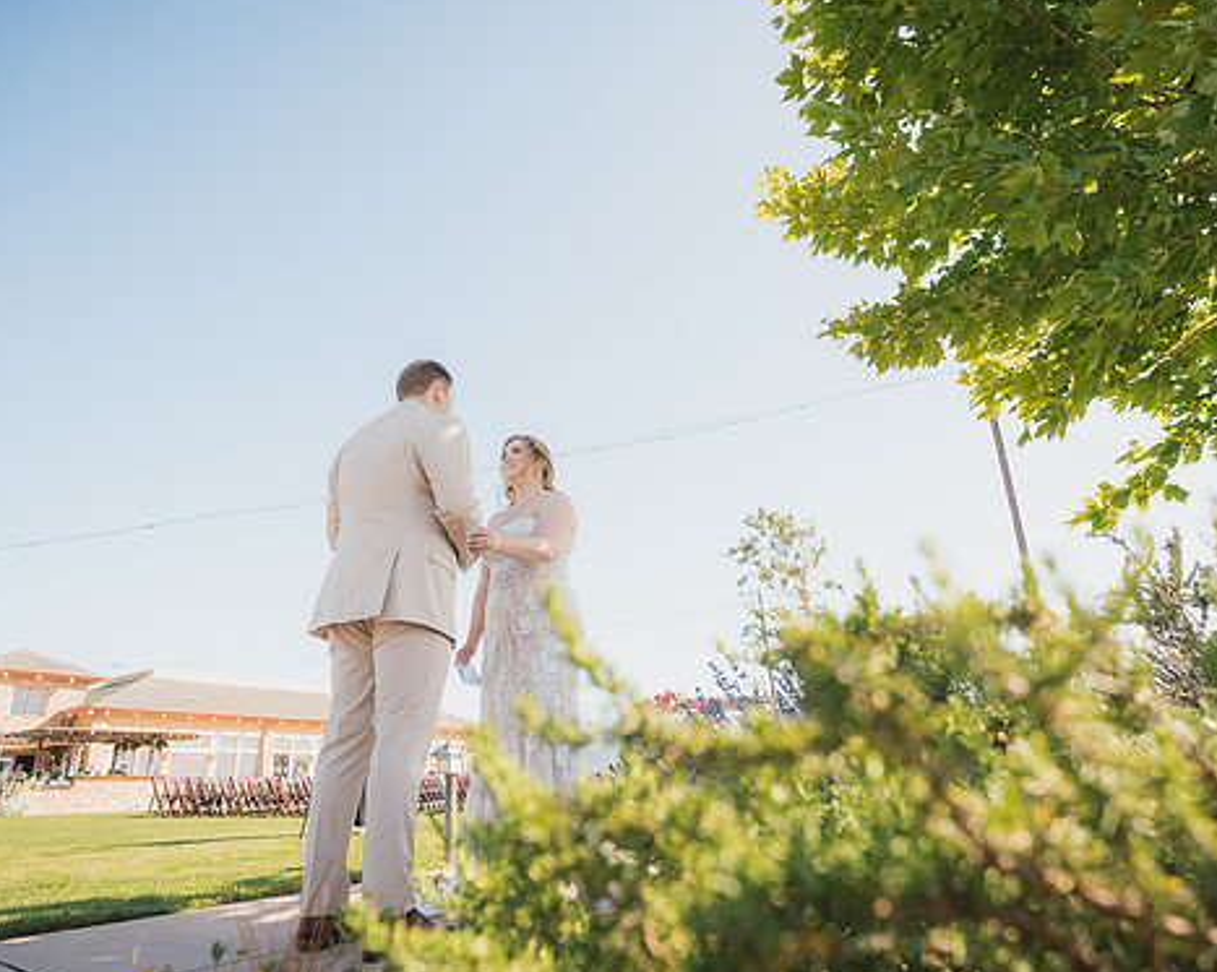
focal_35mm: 21
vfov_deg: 65.5
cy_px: 489
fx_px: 756
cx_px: 618
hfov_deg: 77.7
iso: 125
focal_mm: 18
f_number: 2.8
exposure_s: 1/640
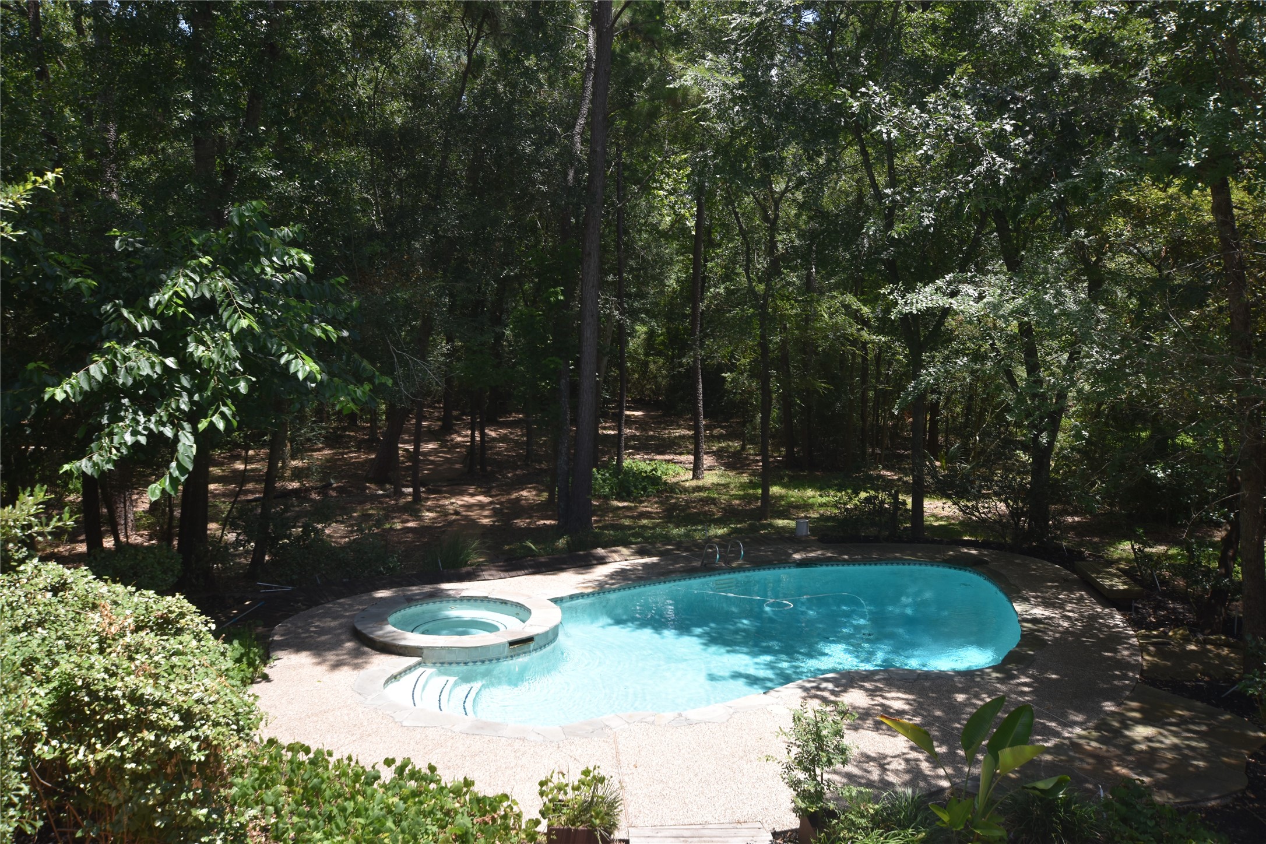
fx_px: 1055
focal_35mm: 30
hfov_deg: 61.9
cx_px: 633
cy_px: 422
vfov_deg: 43.6
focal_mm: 20
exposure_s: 1/160
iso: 100
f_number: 6.3
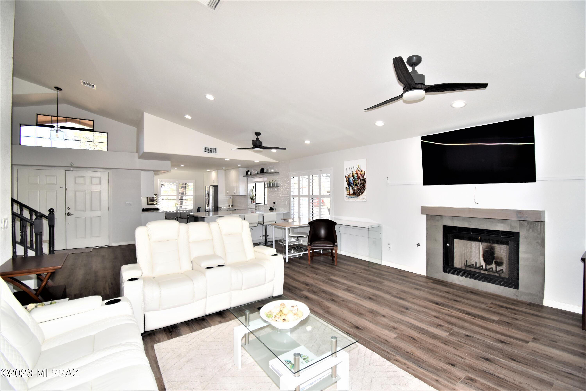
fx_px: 244
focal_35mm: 15
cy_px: 196
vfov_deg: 77.3
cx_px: 293
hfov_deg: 100.4
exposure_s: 1/200
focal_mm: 10
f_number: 5
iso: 400
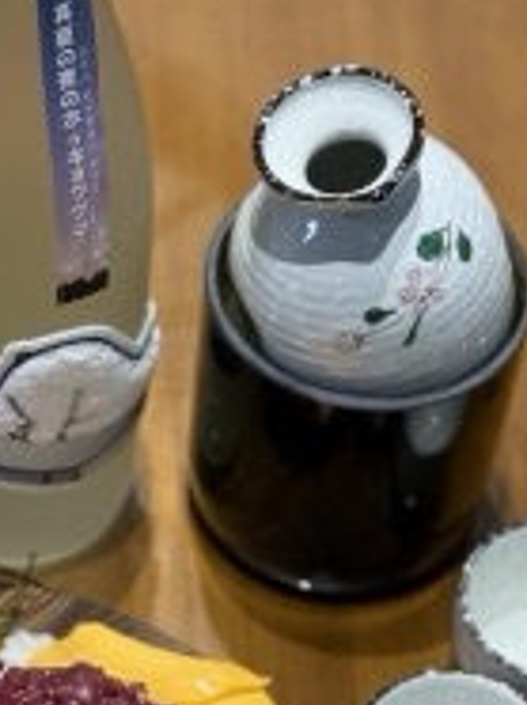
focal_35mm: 124
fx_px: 2523
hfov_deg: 11.8
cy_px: 519
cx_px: 53
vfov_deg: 15.8
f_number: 1.78
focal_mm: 6.76
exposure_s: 1/60
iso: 100
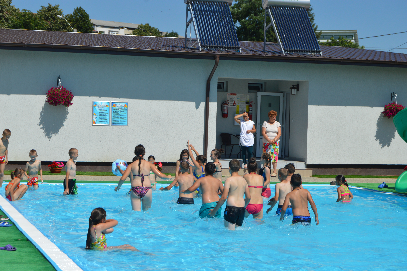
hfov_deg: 24.6
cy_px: 136
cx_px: 204
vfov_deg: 16.5
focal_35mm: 82
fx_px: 932
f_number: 9
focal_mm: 55
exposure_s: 1/320
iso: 100
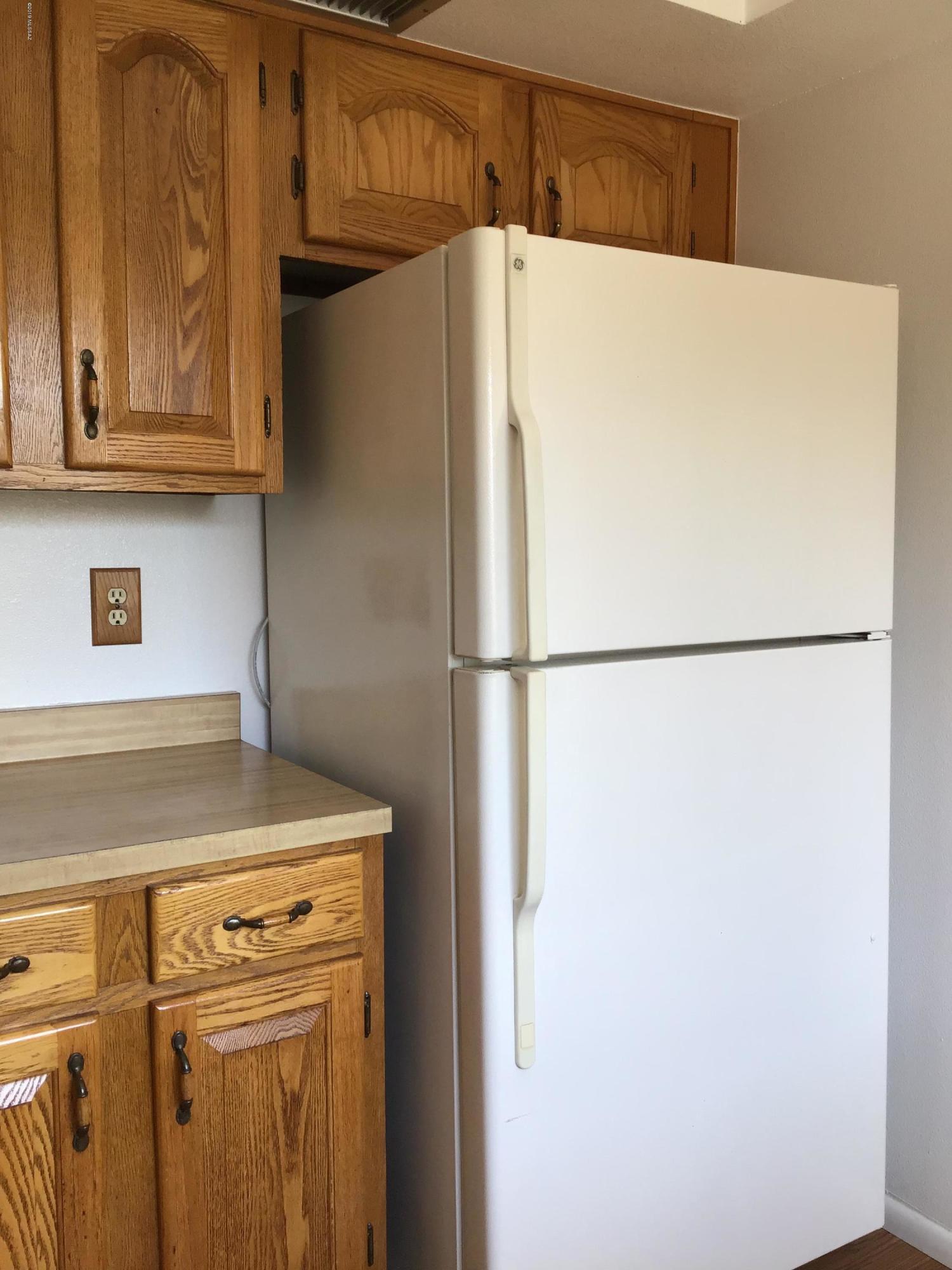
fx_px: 1137
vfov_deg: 58.4
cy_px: 635
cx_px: 476
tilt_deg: -5.8
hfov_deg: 45.4
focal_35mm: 31
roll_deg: +0.2
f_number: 2.4
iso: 32
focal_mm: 3.3
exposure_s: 1/50
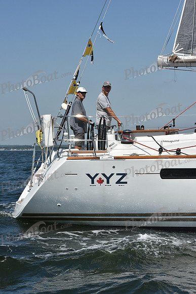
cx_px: 98
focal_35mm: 95
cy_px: 147
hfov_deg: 14.4
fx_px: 775
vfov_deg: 21.5
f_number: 10
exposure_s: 1/1250
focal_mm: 95
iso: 250
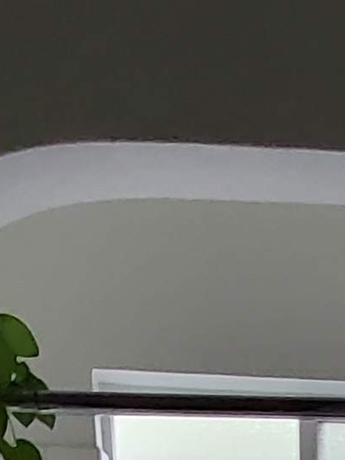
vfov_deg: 19.6
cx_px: 350
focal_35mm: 62
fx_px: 824
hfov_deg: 22.7
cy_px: 893
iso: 250
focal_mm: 1.13
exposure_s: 1/60
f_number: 2.2
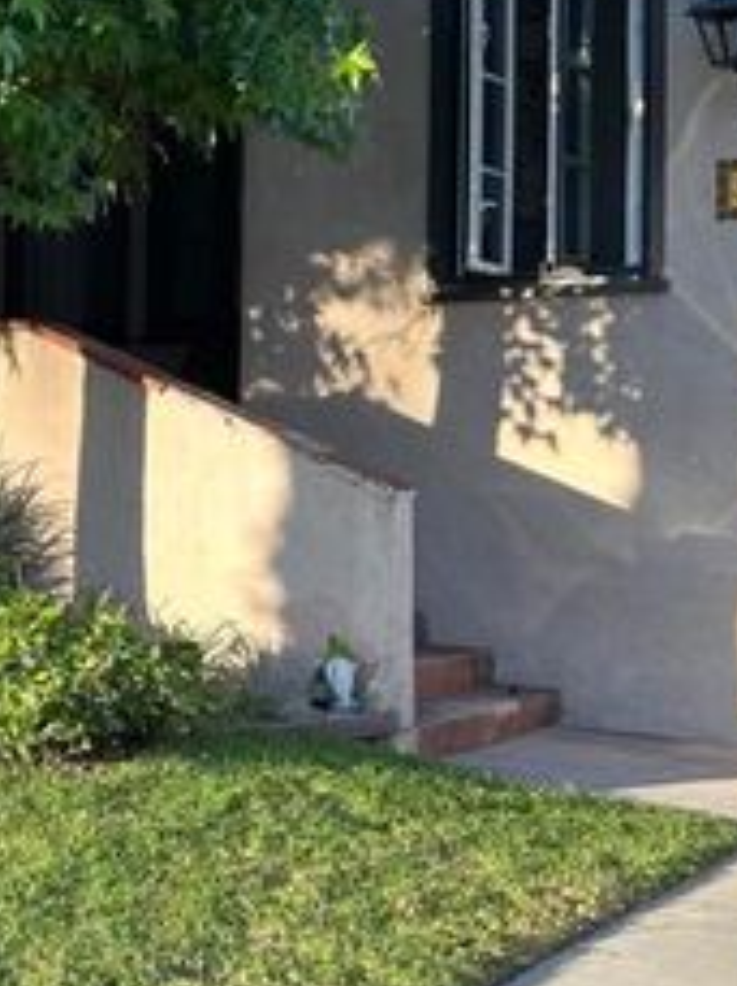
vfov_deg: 27.8
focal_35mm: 70
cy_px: 476
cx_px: -190
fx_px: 1993
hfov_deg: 19.5
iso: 80
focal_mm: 6.86
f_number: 1.78
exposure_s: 1/552
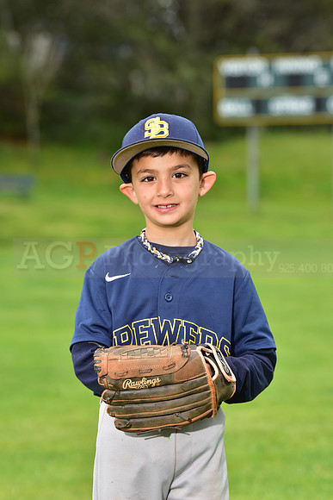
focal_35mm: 170
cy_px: 250
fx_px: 2357
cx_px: 166
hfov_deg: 8.1
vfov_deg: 12.1
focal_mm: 170
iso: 400
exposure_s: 1/250
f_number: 6.3
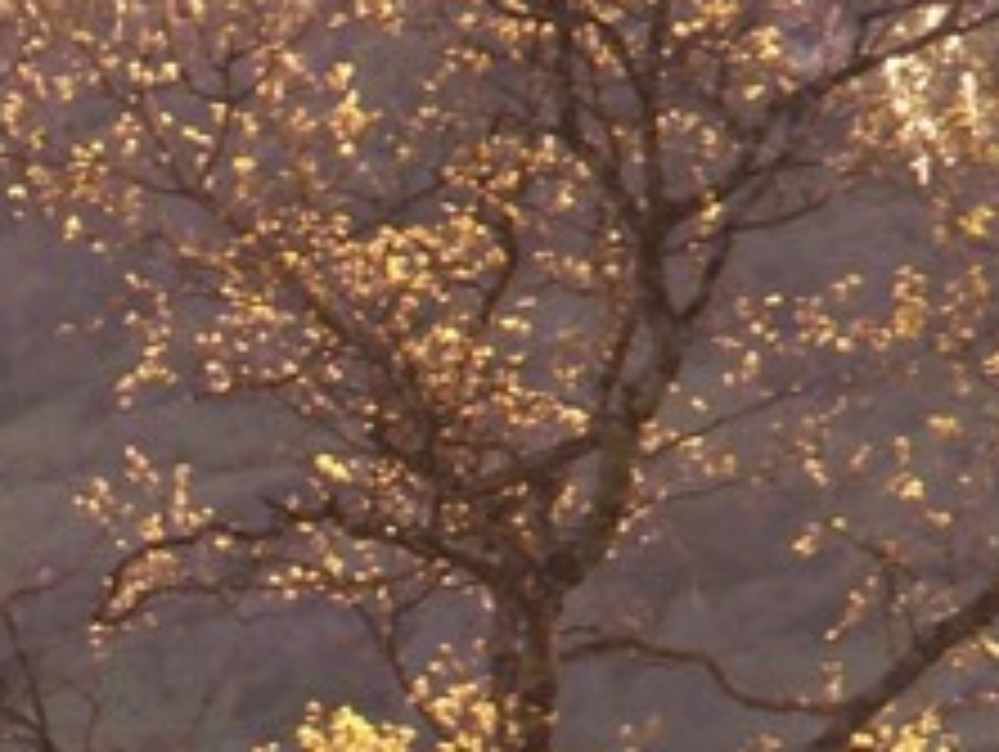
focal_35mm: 747
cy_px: 1581
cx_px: -846
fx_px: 21581
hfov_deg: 2.6
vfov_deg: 2.0
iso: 50
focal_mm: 26.42
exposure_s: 1/60
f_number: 5
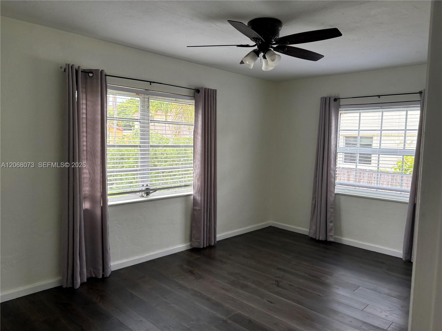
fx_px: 332
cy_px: 166
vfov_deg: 53.1
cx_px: 221
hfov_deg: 67.3
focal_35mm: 26
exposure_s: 1/242
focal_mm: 5.96
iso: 100
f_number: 1.6
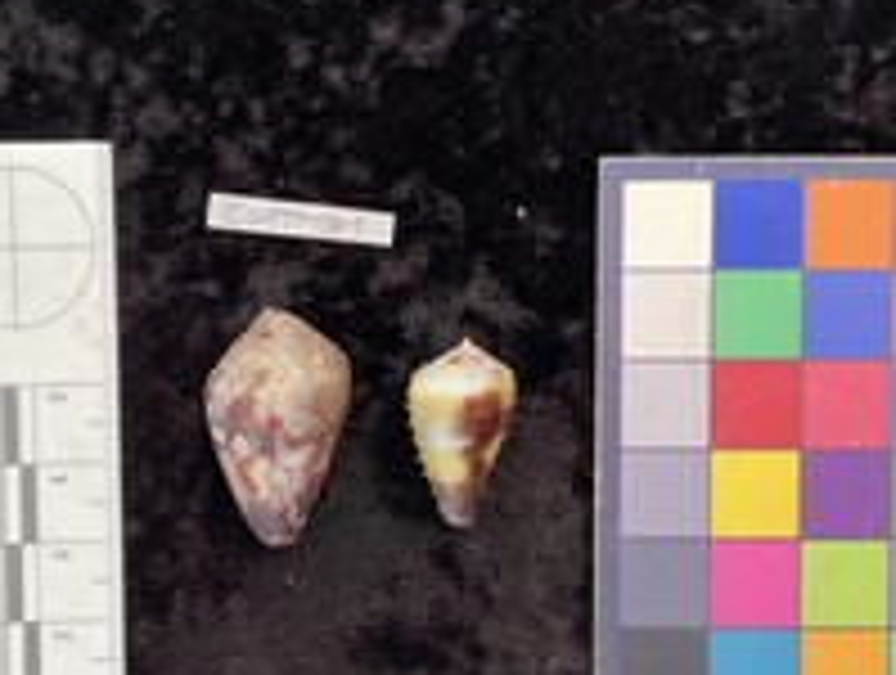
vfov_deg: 28.3
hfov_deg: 37.3
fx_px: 1322
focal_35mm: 51
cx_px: 351
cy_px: 493
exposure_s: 1/60
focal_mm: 3
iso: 80
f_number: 1.8
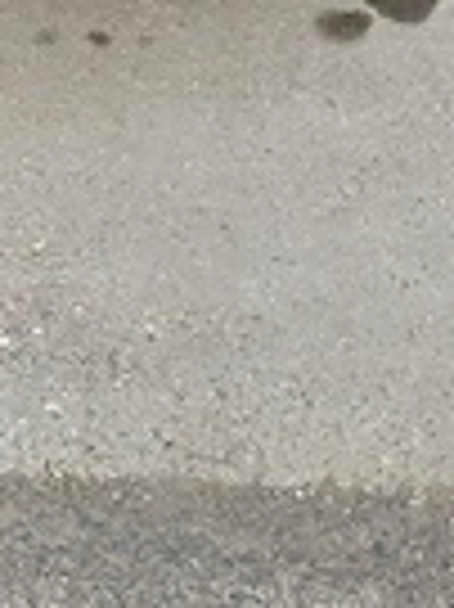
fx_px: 1244
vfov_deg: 24.5
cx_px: -4
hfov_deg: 20.0
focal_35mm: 71
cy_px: -149
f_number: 1.8
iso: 100
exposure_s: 1/112
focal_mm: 5.56
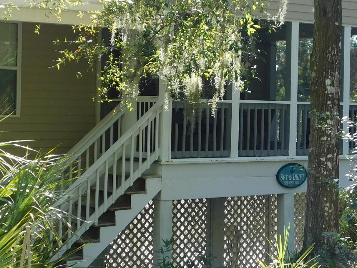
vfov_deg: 16.5
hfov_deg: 21.9
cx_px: 228
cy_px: 70
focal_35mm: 89
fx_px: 918
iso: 125
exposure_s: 1/200
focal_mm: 6.3
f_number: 3.5
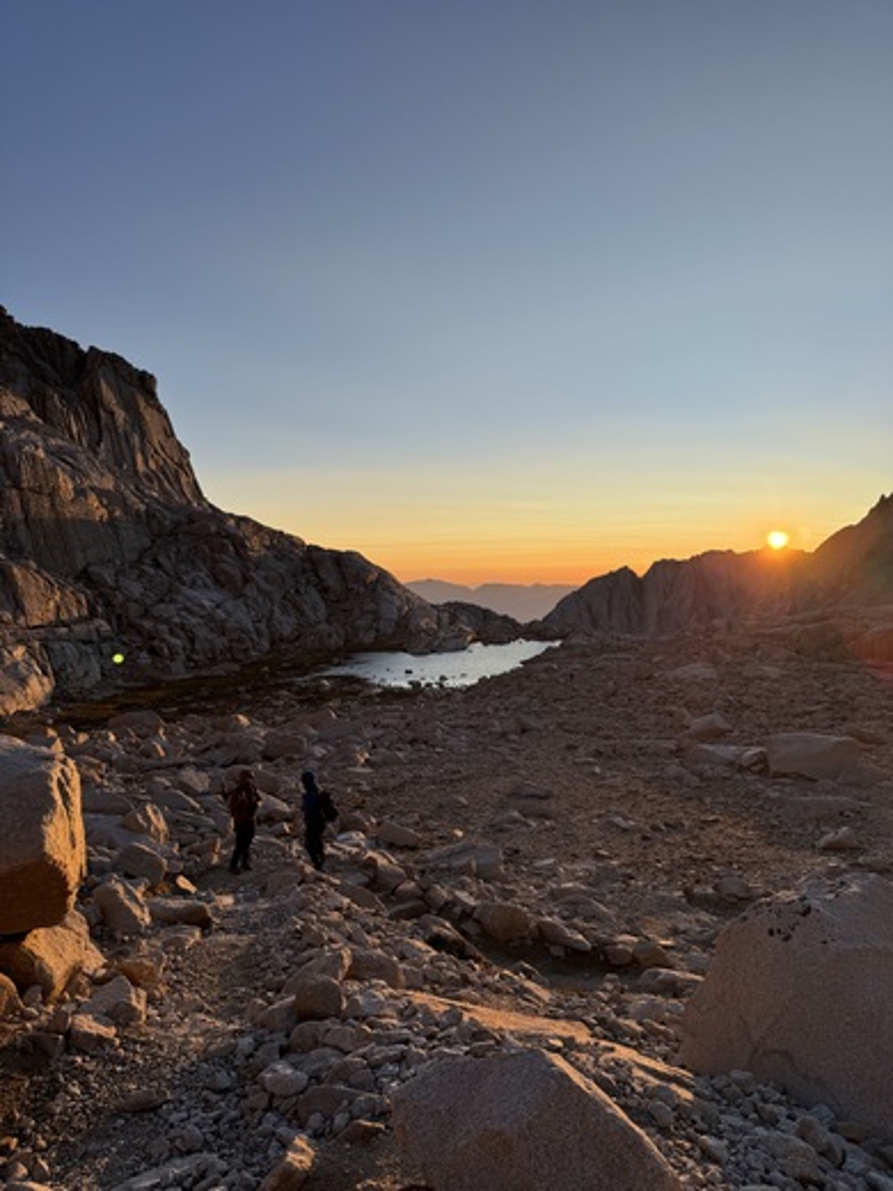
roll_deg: +0.1
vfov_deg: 71.6
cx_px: 446
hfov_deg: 56.8
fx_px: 826
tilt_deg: -2.6
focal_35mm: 24
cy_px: 596
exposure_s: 1/2252
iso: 80
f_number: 1.78
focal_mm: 6.76
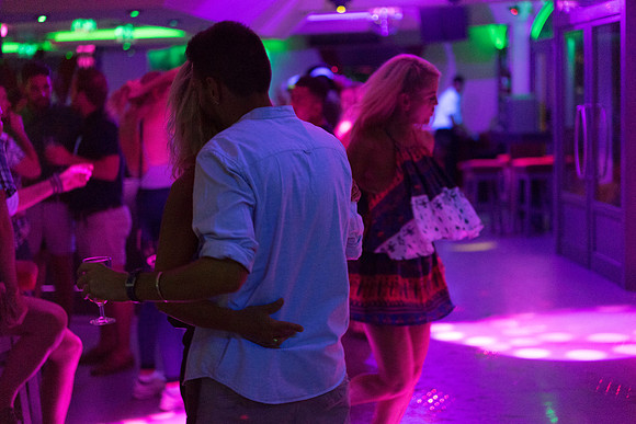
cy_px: 212
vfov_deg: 24.6
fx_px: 972
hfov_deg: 36.2
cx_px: 318
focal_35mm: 55
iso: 6400
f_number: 2
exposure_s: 1/100
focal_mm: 55
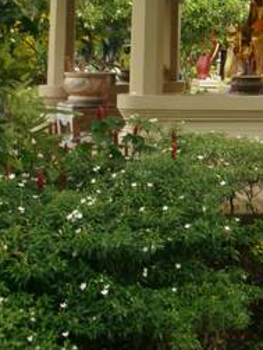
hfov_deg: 19.7
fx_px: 719
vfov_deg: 26.1
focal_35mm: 71
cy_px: 6
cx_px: 303
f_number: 3.9
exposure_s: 1/50
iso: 100
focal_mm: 5.1
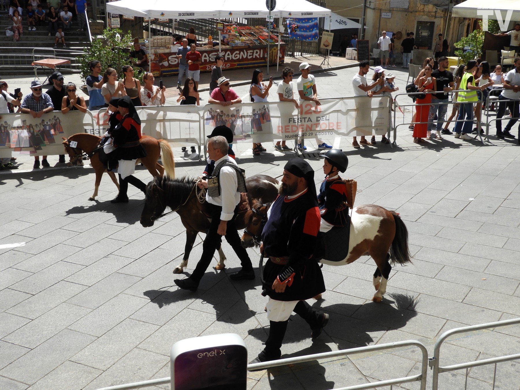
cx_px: 260
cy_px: 195
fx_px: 601
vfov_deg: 36.0
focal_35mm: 40
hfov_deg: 46.8
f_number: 3.8
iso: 100
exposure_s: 1/800
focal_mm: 7.2
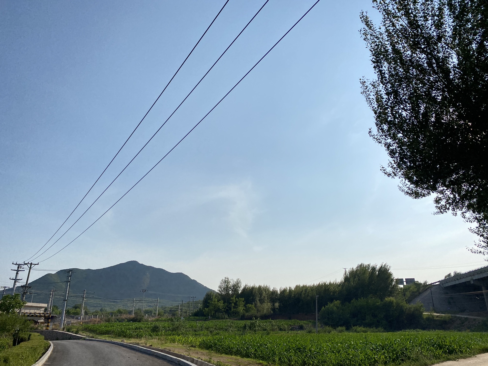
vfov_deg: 53.1
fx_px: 367
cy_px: 183
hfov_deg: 67.3
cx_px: 244
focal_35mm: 26
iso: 32
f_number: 1.8
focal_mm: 4.25
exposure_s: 1/6757
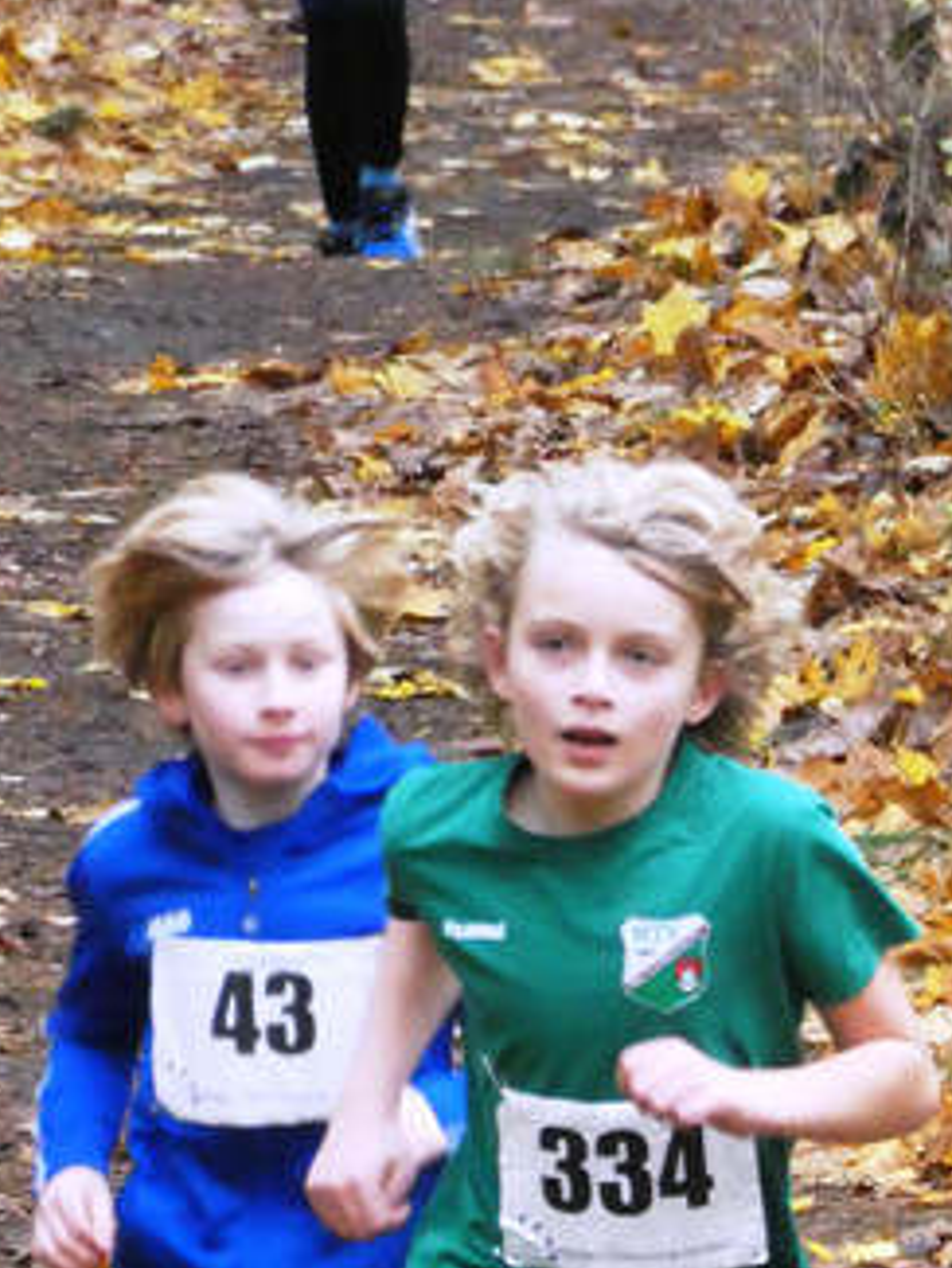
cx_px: 507
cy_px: 1288
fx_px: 54088
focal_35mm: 1476
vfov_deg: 1.3
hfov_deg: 1.0
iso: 1600
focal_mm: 129
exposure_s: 1/125
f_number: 6.4
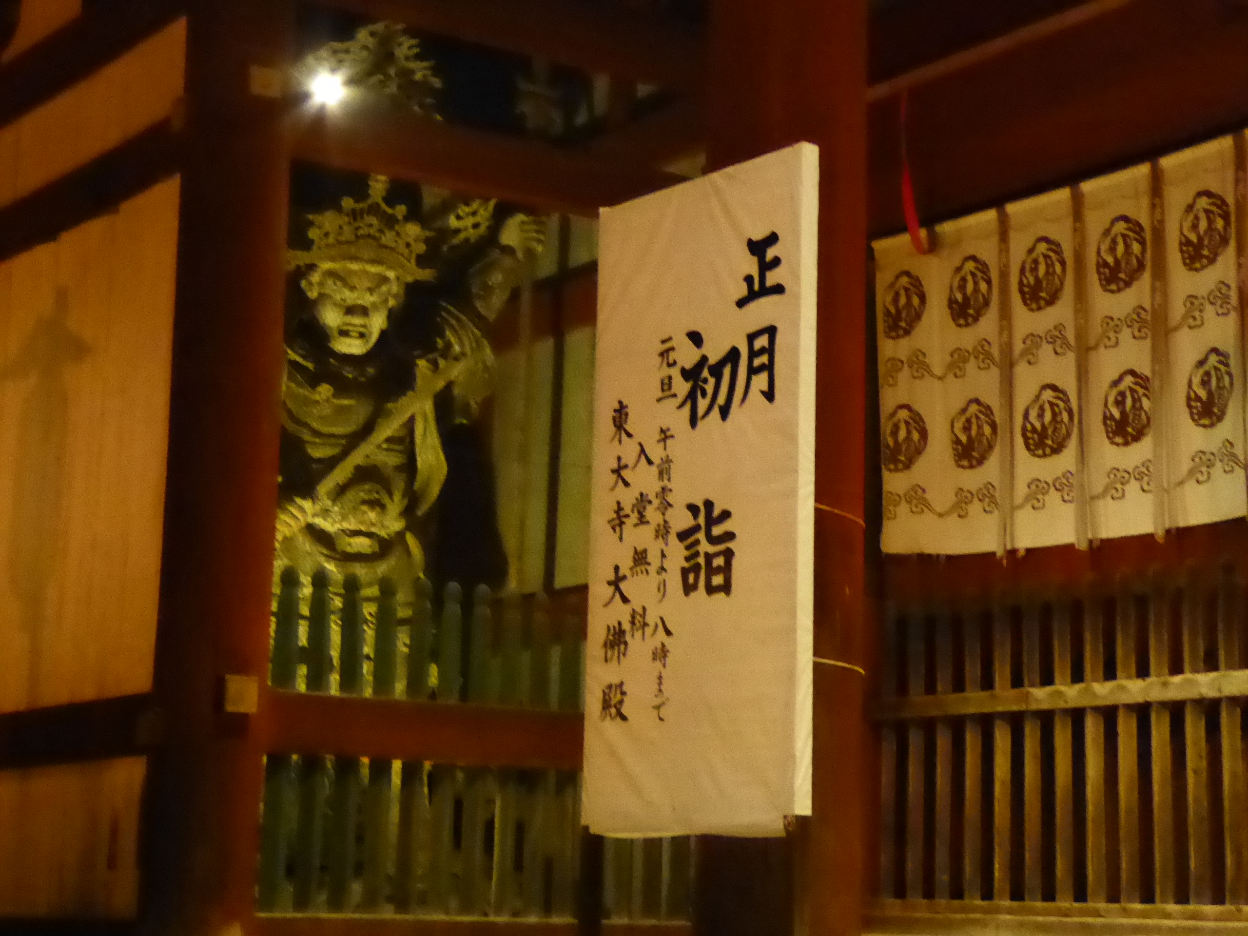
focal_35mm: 69
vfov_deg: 21.3
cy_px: 468
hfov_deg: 28.2
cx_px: 624
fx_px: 2488
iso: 2500
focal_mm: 11.7
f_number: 4.4
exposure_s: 1/4
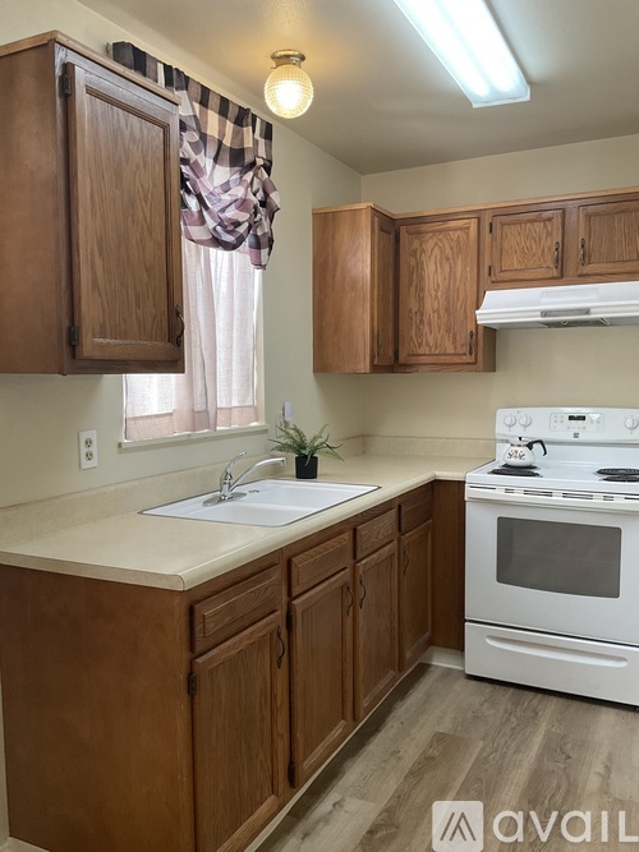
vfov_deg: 61.7
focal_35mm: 29
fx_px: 714
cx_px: 320
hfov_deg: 48.2
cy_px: 426
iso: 64
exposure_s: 1/60
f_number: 1.8
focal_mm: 3
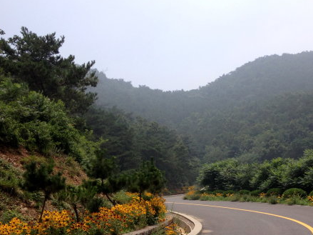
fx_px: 497
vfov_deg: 26.5
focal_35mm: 55
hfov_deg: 34.5
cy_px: 148
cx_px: 217
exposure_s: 1/2208
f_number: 2.4
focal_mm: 4.28
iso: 50
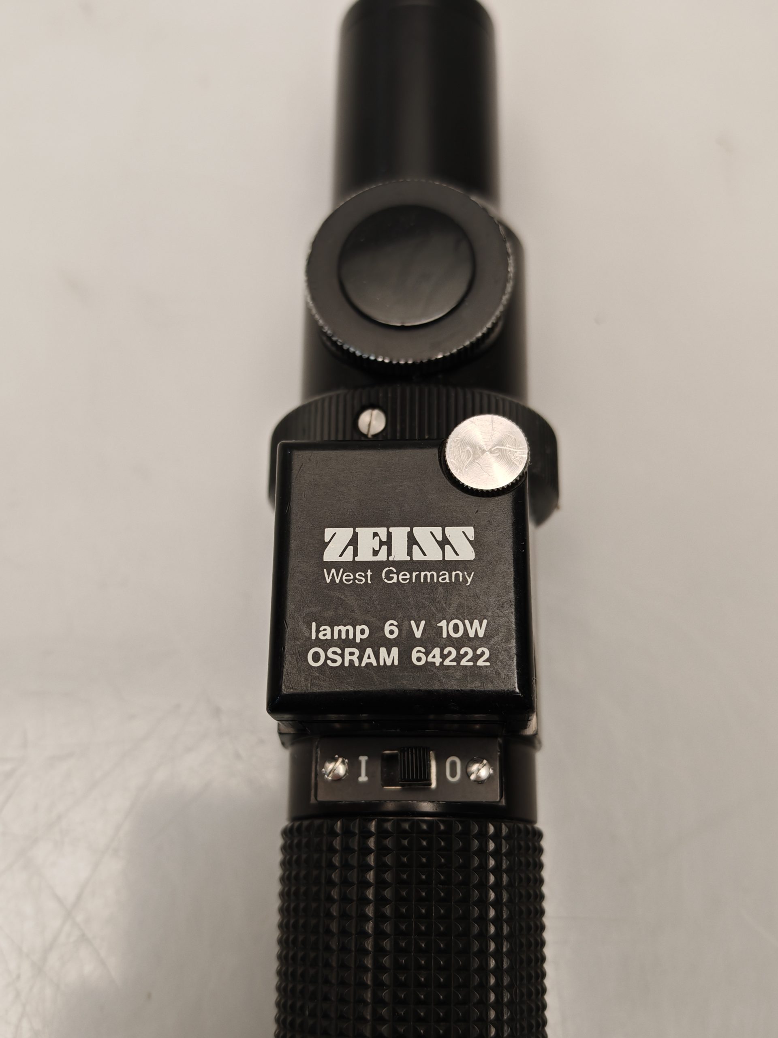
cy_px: 519
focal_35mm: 34
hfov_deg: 41.8
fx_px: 1019
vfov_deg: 54.0
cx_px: 389
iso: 160
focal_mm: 6.83
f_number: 2
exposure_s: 1/100
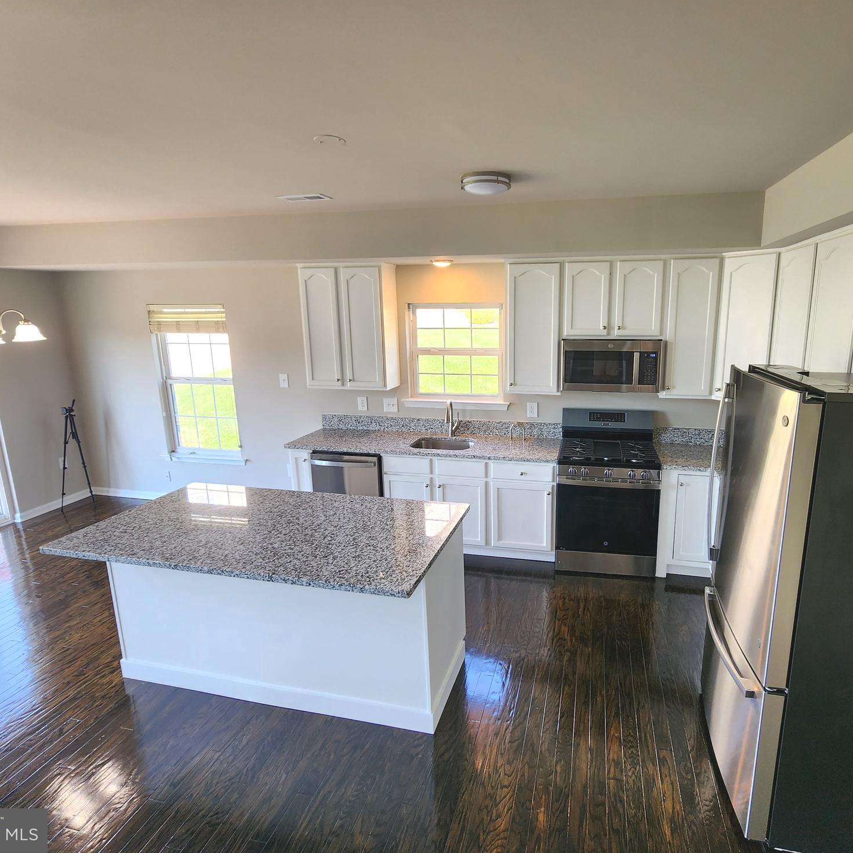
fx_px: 446
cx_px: 496
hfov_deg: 86.7
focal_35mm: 16
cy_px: 411
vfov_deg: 87.4
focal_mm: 2.2
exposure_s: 1/60
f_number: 2.2
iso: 80
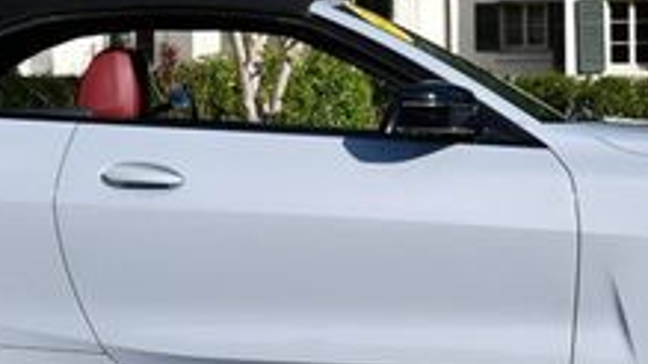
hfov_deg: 14.6
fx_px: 2525
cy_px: -18
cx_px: 263
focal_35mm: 147
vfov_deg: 8.2
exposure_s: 1/250
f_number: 8
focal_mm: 24
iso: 100
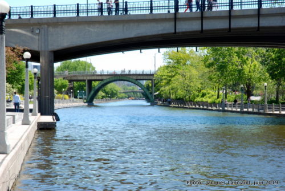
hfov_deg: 19.4
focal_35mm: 105
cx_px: 142
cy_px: 96
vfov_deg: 13.1
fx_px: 832
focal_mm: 70
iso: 100
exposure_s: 1/25
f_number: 16
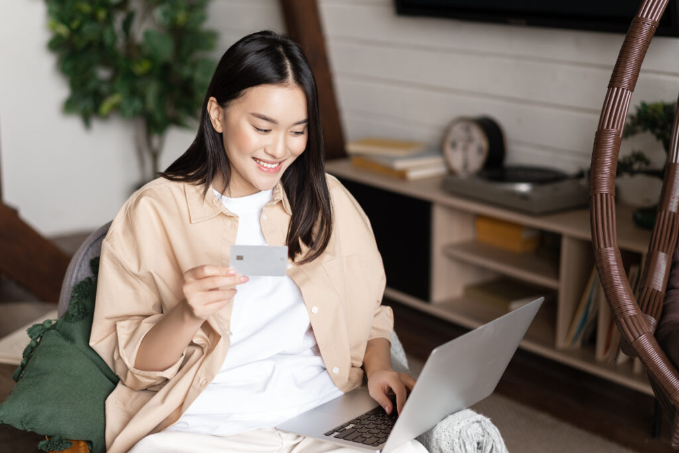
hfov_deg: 36.2
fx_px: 1037
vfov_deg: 24.6
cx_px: 340
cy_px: 226
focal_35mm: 55
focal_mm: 55
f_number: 2
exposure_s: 1/200
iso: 400
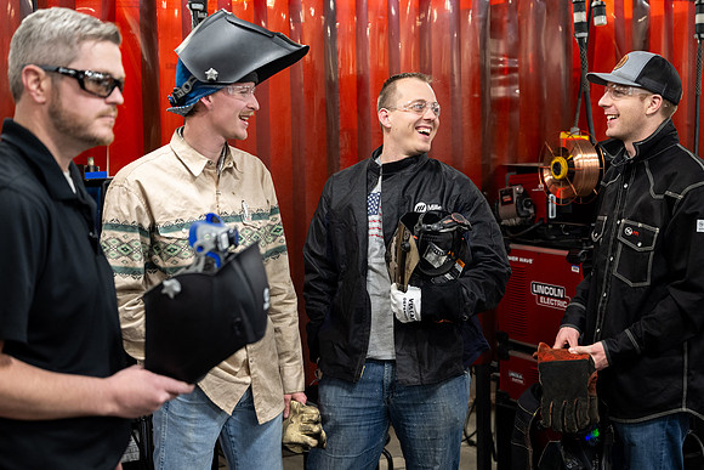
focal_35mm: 56
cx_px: 369
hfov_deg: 35.4
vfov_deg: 24.0
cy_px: 215
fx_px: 1103
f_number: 3.2
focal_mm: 52
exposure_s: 1/125
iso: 1000
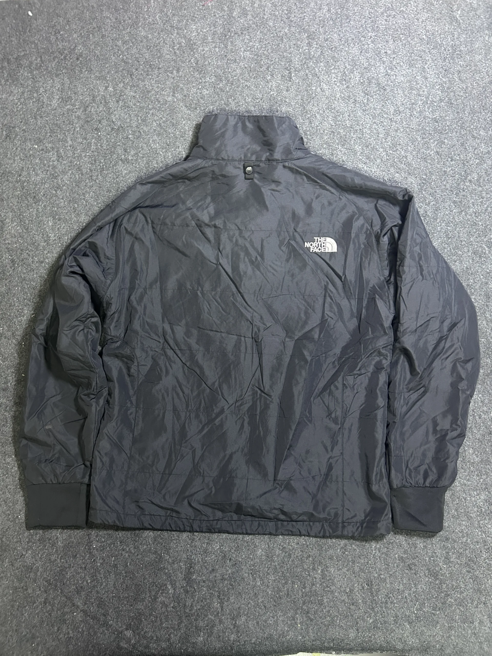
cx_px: 246
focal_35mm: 26
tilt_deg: -69.2
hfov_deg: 53.1
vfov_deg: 67.3
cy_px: 328
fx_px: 493
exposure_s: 1/33
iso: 500
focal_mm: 5.7
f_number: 1.5
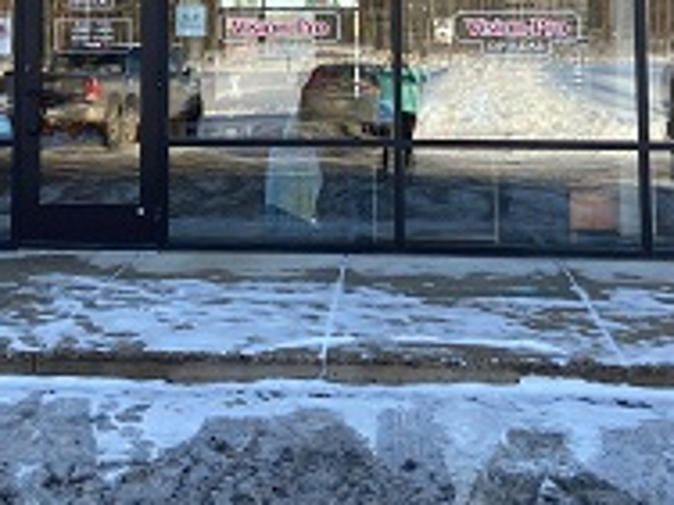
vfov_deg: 20.4
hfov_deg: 28.1
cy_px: -45
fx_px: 1343
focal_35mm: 69
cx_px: 269
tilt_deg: +5.3
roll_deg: +0.0
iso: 32
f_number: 1.8
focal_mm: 4.25
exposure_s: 1/352
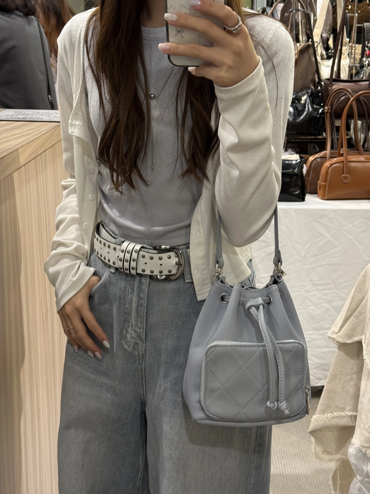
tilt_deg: -26.1
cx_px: 185
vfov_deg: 39.7
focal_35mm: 48
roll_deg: -0.5
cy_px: 247
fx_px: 684
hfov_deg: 30.3
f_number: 1.78
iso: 80
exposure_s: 1/60
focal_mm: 6.76
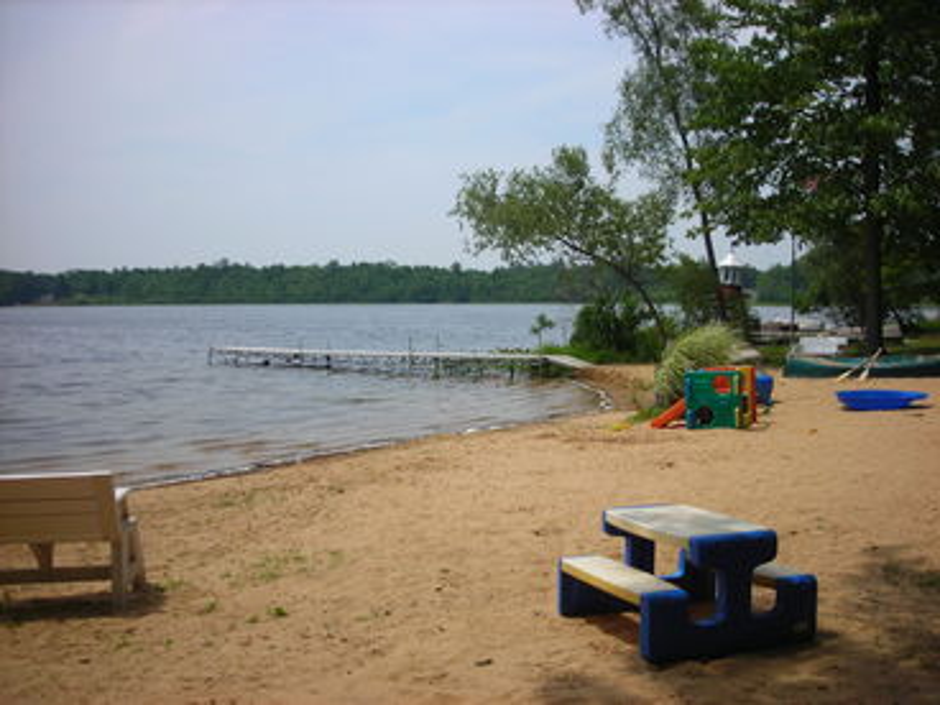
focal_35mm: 38
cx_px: 470
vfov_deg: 37.7
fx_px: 1032
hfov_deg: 49.0
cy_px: 352
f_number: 6.4
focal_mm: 6.3
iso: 50
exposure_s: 1/240
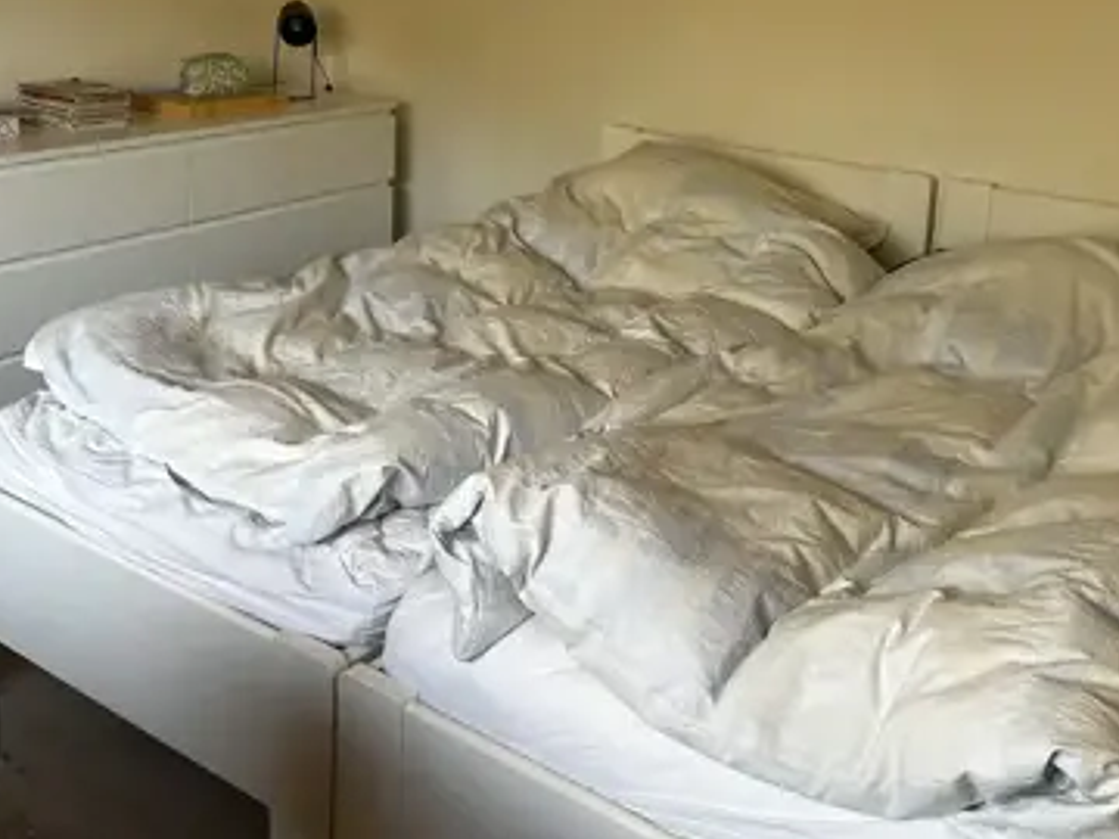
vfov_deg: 34.6
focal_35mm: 40
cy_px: 146
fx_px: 1293
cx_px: 547
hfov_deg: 46.8
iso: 160
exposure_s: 1/121
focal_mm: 6.86
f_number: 1.78
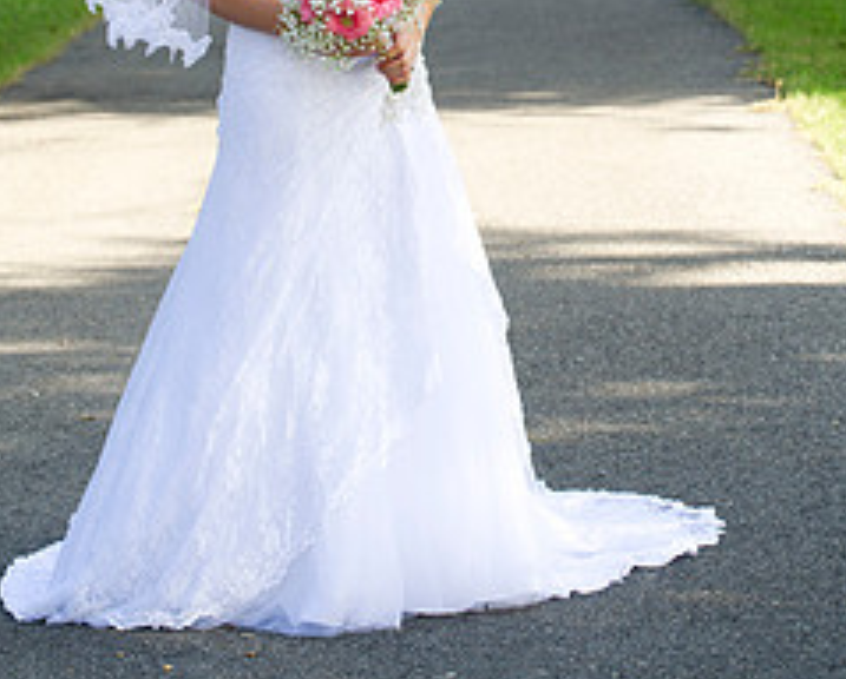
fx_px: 4640
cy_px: 18
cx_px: 462
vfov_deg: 8.3
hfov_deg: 10.4
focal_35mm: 185
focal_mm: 105
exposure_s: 1/250
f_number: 5.6
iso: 320
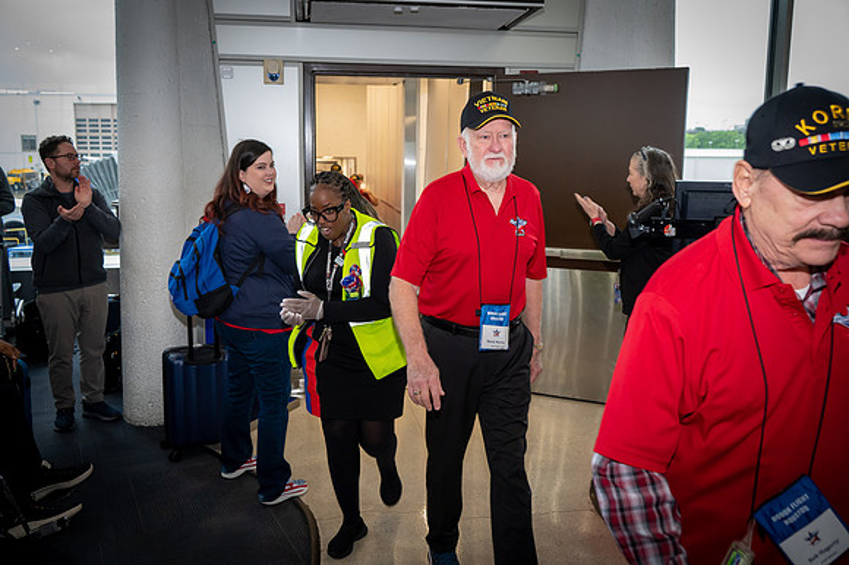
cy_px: 282
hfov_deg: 58.7
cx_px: 424
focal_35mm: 32
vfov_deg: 41.1
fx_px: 754
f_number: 5
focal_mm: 32
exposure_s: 1/100
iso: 3600
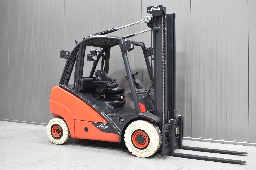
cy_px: 85
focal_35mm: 38
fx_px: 267
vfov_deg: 35.5
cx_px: 128
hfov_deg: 51.3
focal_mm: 25
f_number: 5
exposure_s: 1/25
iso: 1600
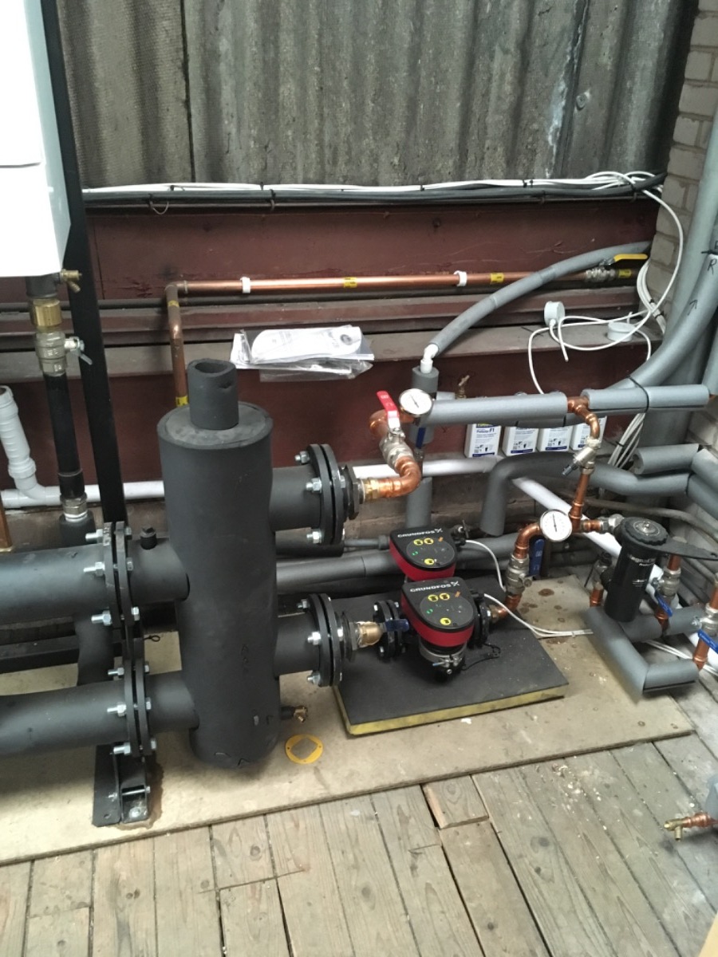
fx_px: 802
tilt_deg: -31.0
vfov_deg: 61.7
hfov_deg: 48.2
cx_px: 359
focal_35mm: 29
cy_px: 478
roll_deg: -1.2
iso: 320
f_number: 2.2
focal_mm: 4.15
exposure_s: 1/17
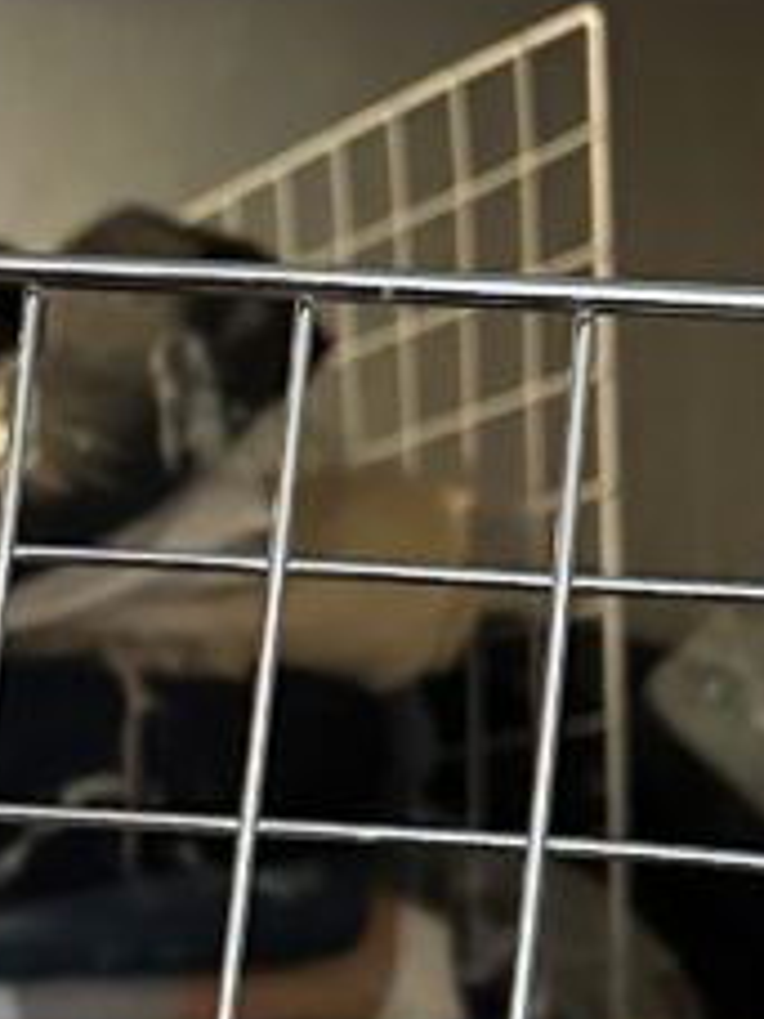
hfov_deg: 12.4
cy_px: 1506
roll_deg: +1.0
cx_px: -643
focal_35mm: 108
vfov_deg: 16.6
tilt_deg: -3.1
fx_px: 3178
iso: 800
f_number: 1.78
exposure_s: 1/60
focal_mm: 6.86
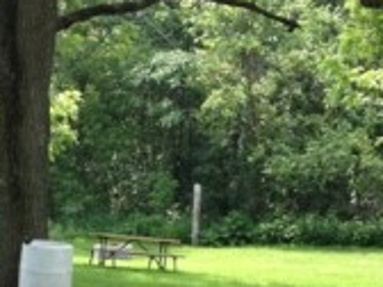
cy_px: 297
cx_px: 149
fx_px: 1184
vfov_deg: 13.6
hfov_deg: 18.4
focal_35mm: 107
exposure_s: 1/247
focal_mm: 4.28
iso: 50
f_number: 2.4
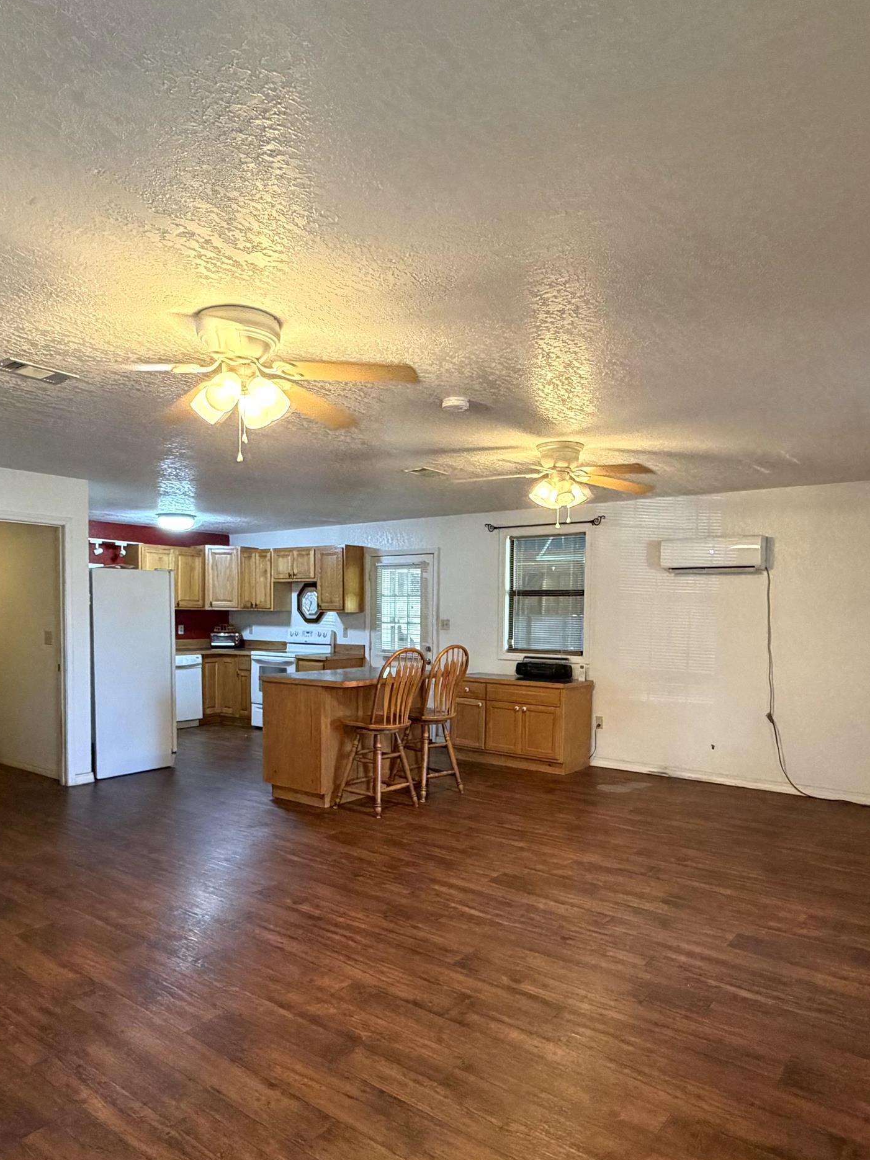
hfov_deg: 58.9
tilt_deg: -2.4
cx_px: 429
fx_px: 771
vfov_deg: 73.7
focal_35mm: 23
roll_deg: -0.8
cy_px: 647
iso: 400
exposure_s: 1/60
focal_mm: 2.22
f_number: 2.2
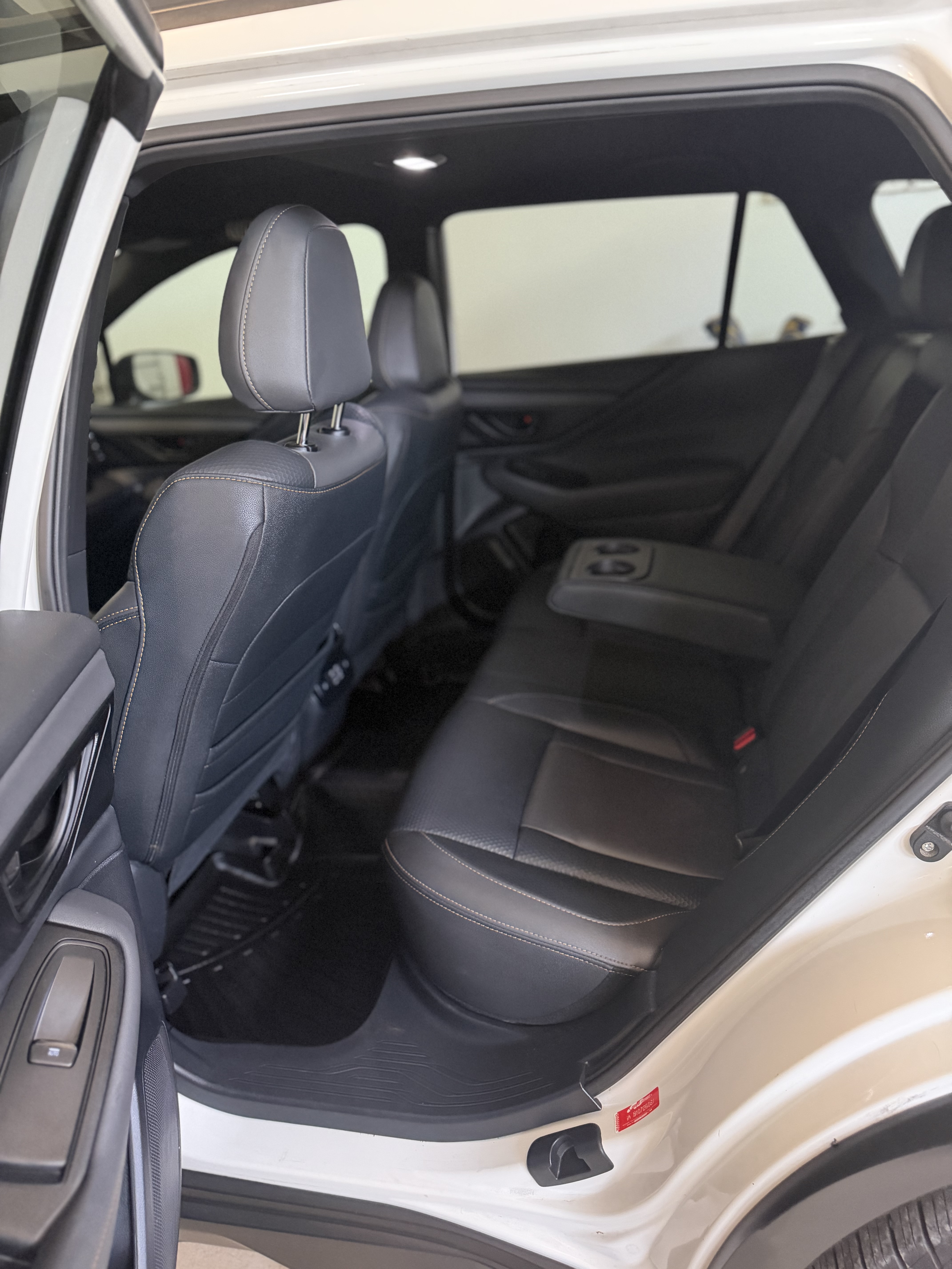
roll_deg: +4.5
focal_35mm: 24
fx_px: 880
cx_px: 476
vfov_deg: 71.6
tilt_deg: -21.4
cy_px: 634
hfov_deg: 56.8
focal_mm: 6.76
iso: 800
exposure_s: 1/60
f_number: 1.78
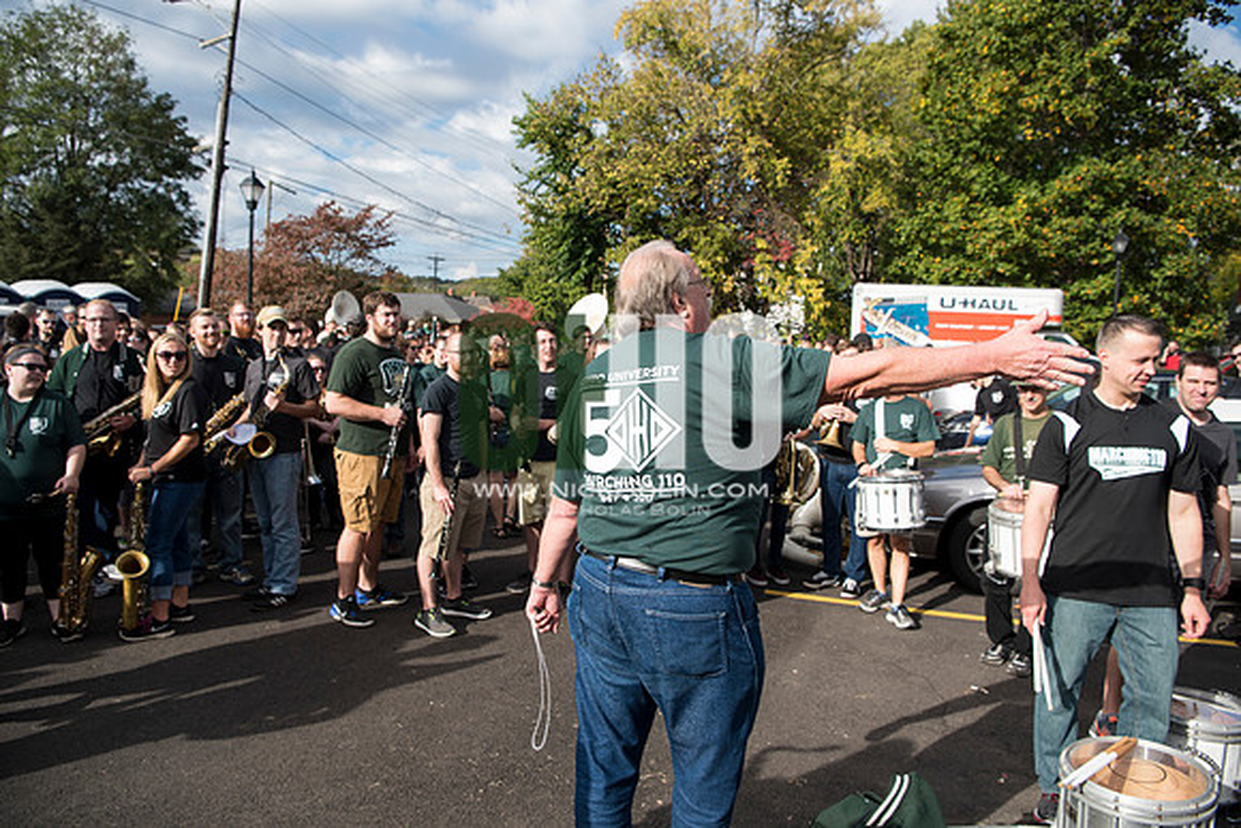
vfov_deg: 53.2
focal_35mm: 24
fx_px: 827
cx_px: 620
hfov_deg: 73.7
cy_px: 414
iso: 250
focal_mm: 24
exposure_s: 1/1250
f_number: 4.5
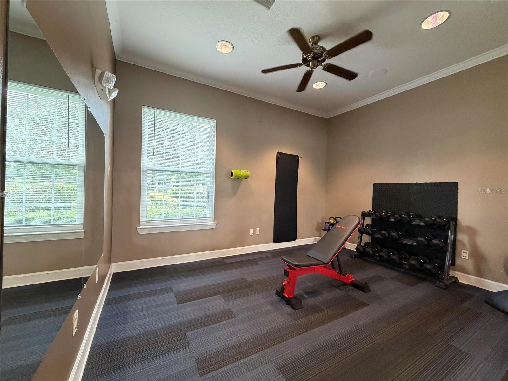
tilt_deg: +0.3
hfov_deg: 102.1
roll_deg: -0.8
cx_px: 254
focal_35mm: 14
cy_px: 190
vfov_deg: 85.7
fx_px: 205
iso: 500
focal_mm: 2.22
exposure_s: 1/60
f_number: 2.2
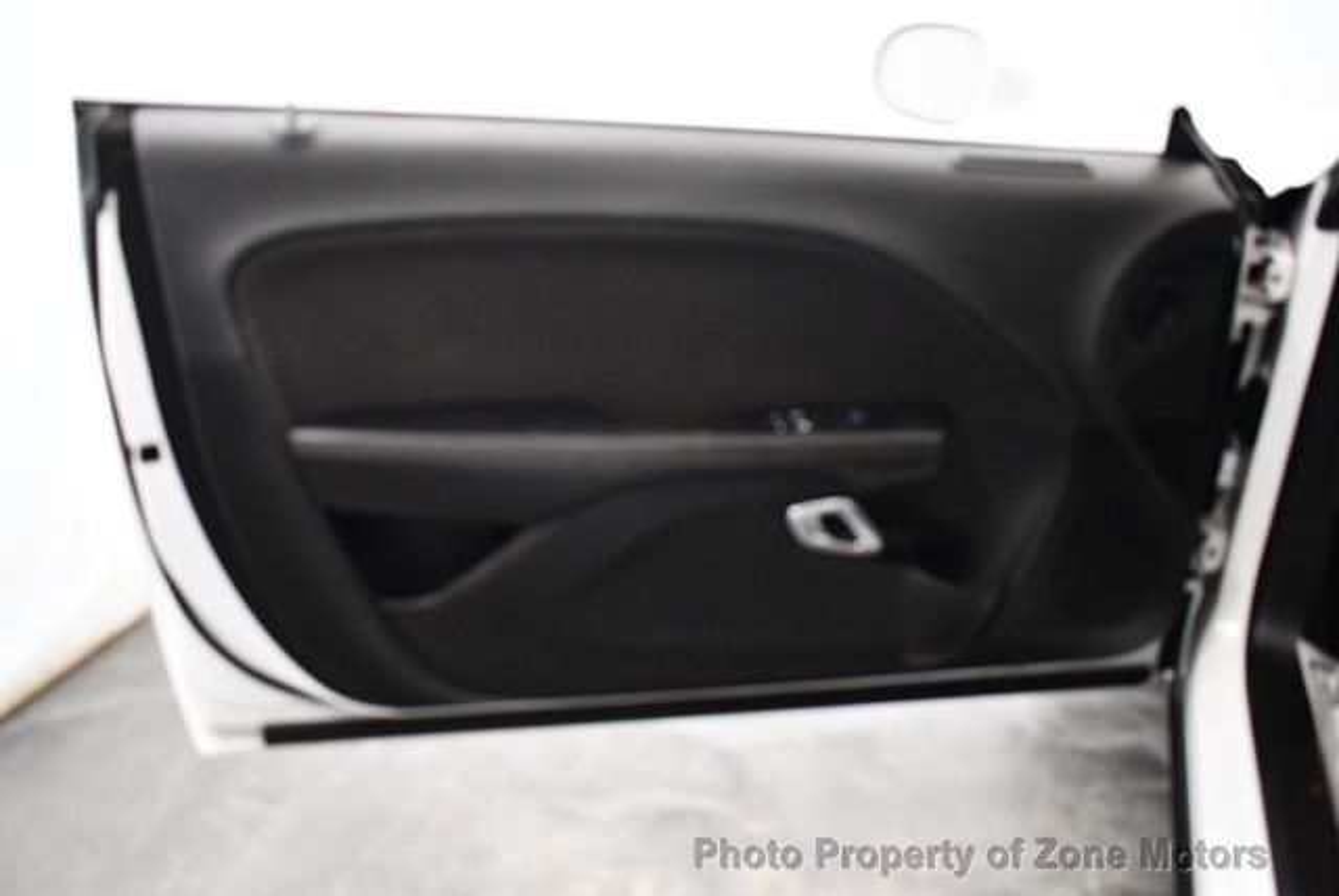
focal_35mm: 36
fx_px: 1340
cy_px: 448
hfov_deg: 53.1
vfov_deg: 36.9
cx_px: 670
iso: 3200
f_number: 3.5
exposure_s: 1/125
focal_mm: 18
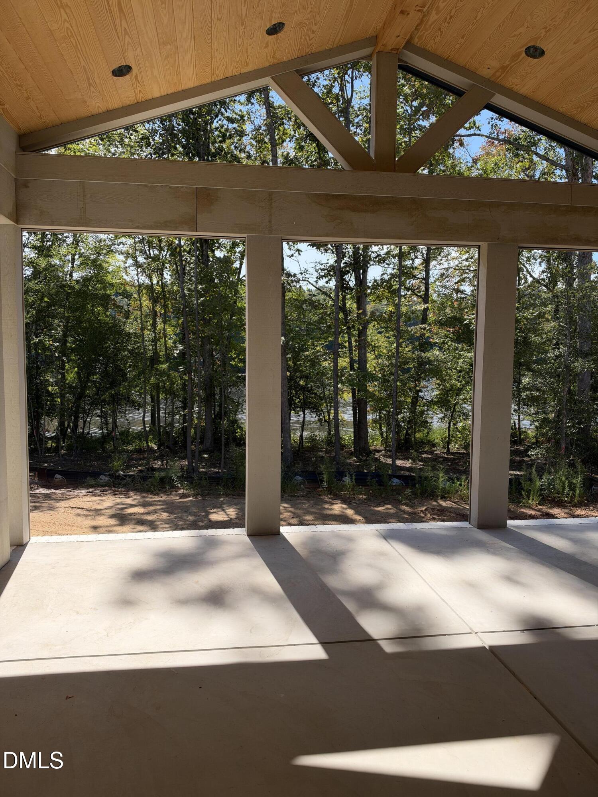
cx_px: 299
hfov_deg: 56.8
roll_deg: -0.8
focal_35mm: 24
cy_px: 398
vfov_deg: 71.6
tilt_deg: -4.6
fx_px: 553
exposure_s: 1/1980
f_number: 1.8
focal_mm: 6.93
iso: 80
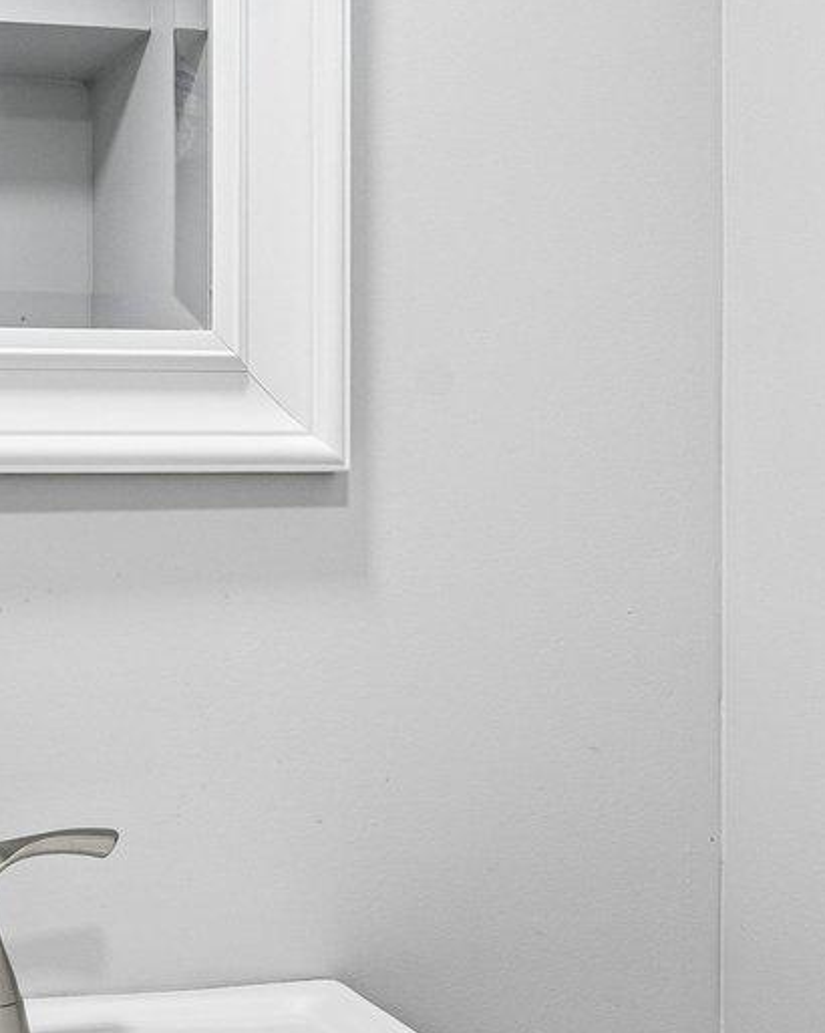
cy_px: 527
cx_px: 113
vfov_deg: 31.5
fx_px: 1832
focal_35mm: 60
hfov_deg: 24.8
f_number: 8
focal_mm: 16
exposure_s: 1/80
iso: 800
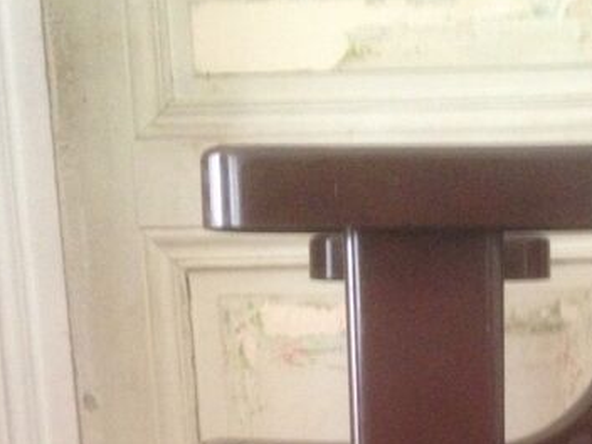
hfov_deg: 25.6
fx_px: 1283
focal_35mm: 75
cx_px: 462
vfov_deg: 18.3
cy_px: 574
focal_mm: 4.12
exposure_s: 1/15
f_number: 2.4
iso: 400
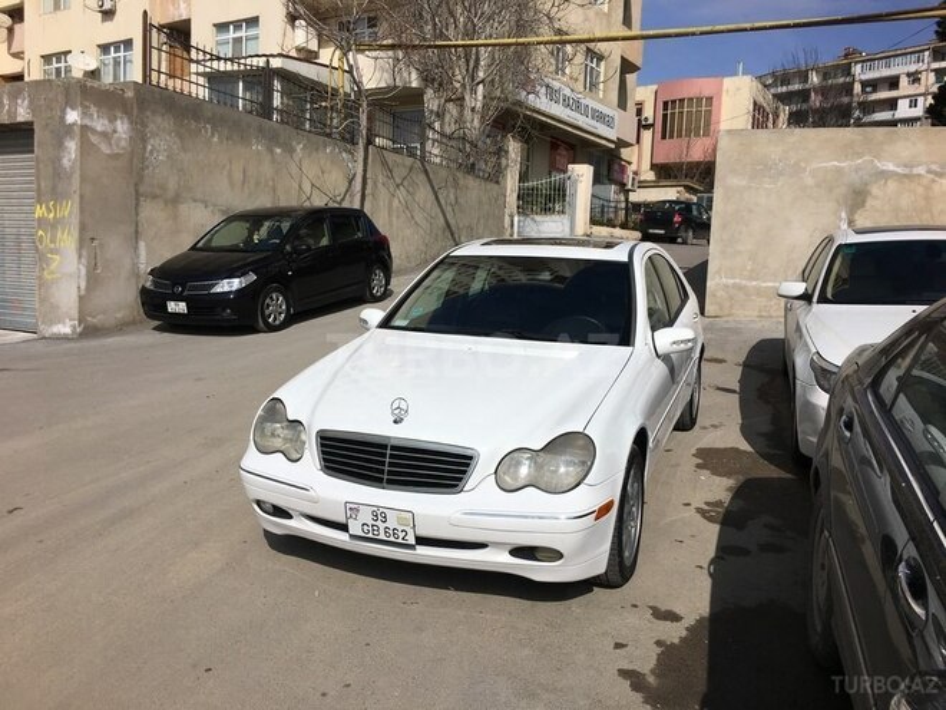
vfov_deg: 48.2
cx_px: 473
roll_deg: -2.8
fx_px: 793
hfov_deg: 61.7
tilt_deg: -6.1
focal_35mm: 29
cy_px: 355
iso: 25
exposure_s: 1/5128
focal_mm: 4.15
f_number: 2.2
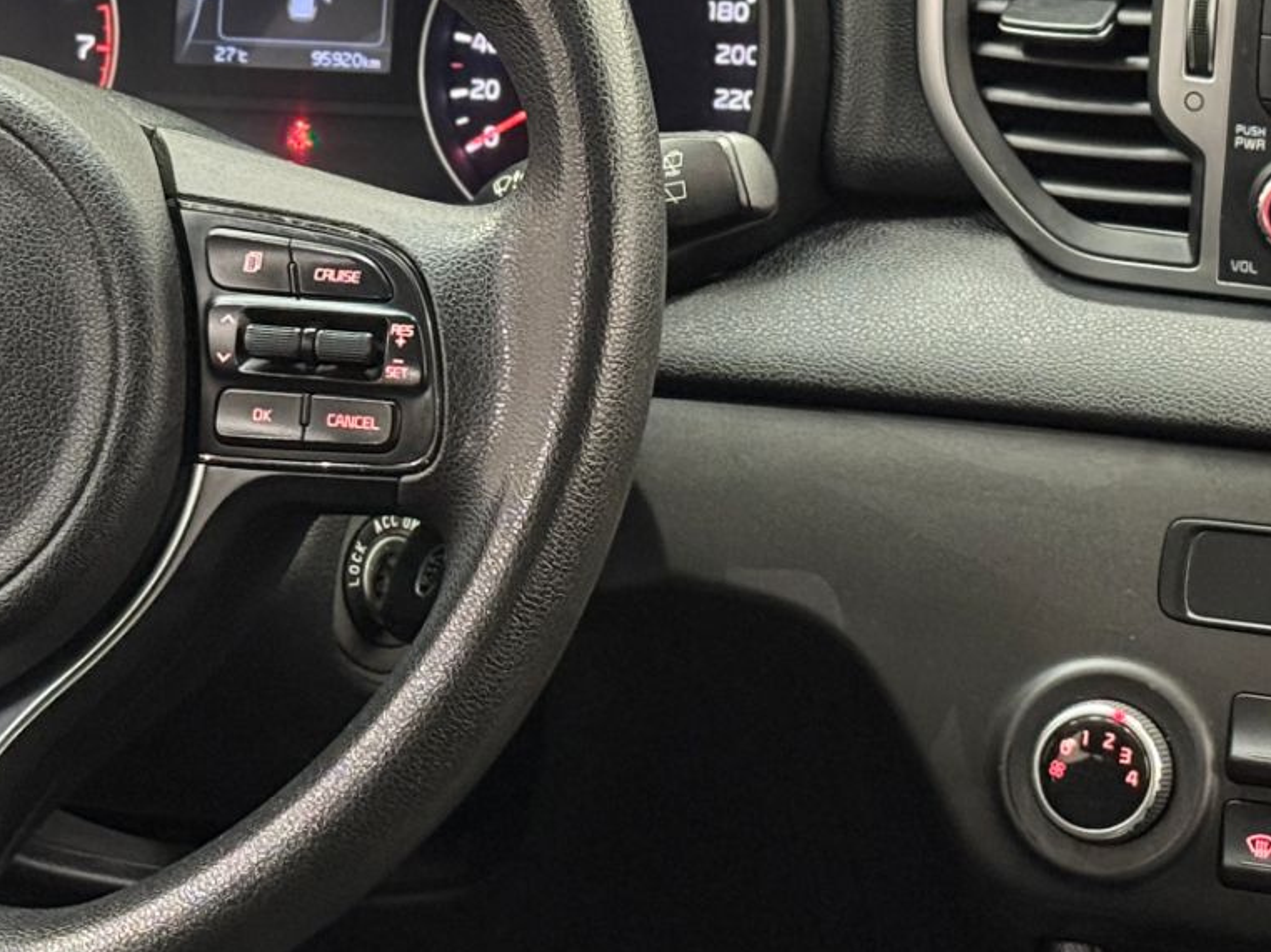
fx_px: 4441
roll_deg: +1.0
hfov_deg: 16.3
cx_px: 687
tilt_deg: -19.3
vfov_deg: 12.2
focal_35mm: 121
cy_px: 330
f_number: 1.78
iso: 500
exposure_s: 1/30
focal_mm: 6.76
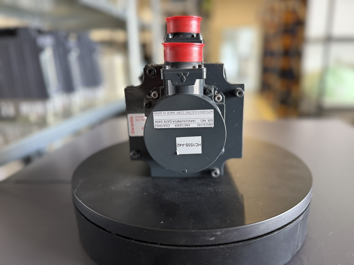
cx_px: 177
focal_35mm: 24
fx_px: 245
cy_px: 132
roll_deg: +0.8
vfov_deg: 56.8
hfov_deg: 71.6
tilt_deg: -14.1
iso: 320
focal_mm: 6.76
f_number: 1.78
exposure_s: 1/50
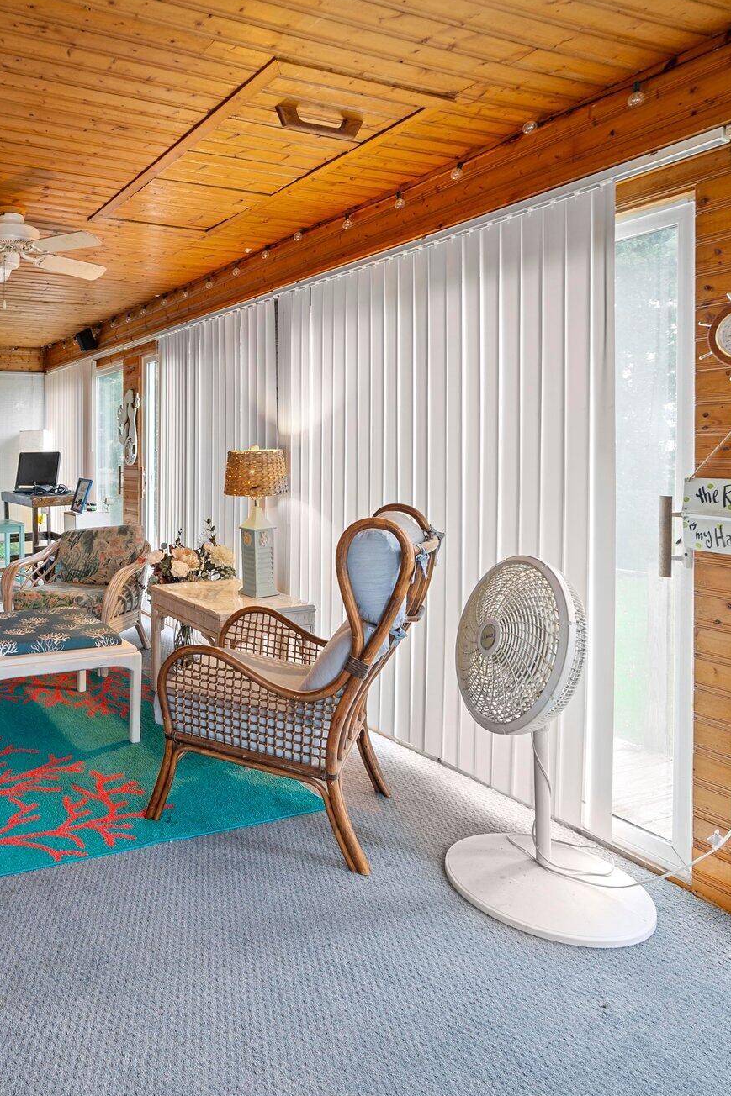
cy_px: 530
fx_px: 670
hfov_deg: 50.9
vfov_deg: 78.6
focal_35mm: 22
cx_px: 79
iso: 100
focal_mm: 14
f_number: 8
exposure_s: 1/1.67
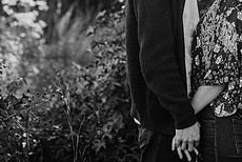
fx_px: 848
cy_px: -38
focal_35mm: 126
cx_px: 140
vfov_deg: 10.7
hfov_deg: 16.2
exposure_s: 1/1000
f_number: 2
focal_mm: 50
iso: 160
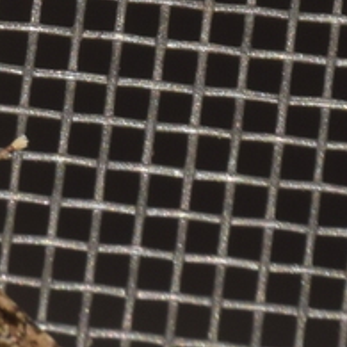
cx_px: -328
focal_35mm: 879
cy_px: 315
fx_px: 9969
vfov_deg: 2.0
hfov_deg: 2.0
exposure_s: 1/200
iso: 100
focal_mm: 140
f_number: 14
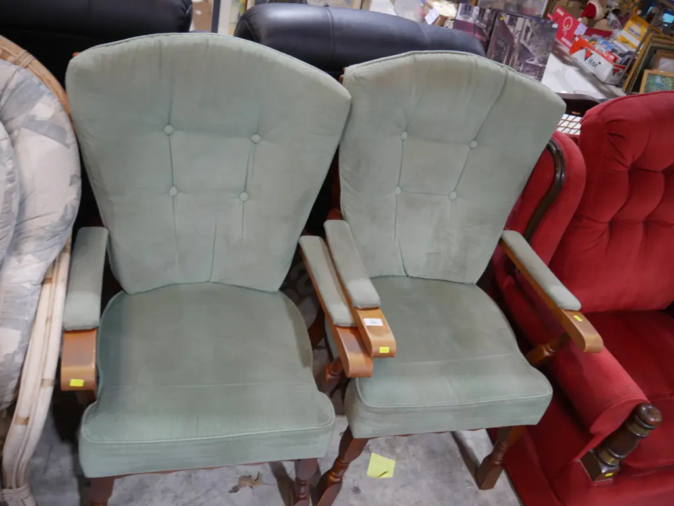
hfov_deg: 63.4
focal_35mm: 28
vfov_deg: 49.8
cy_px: 253
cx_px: 337
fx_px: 545
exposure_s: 1/60
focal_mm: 14
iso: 500
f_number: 3.5
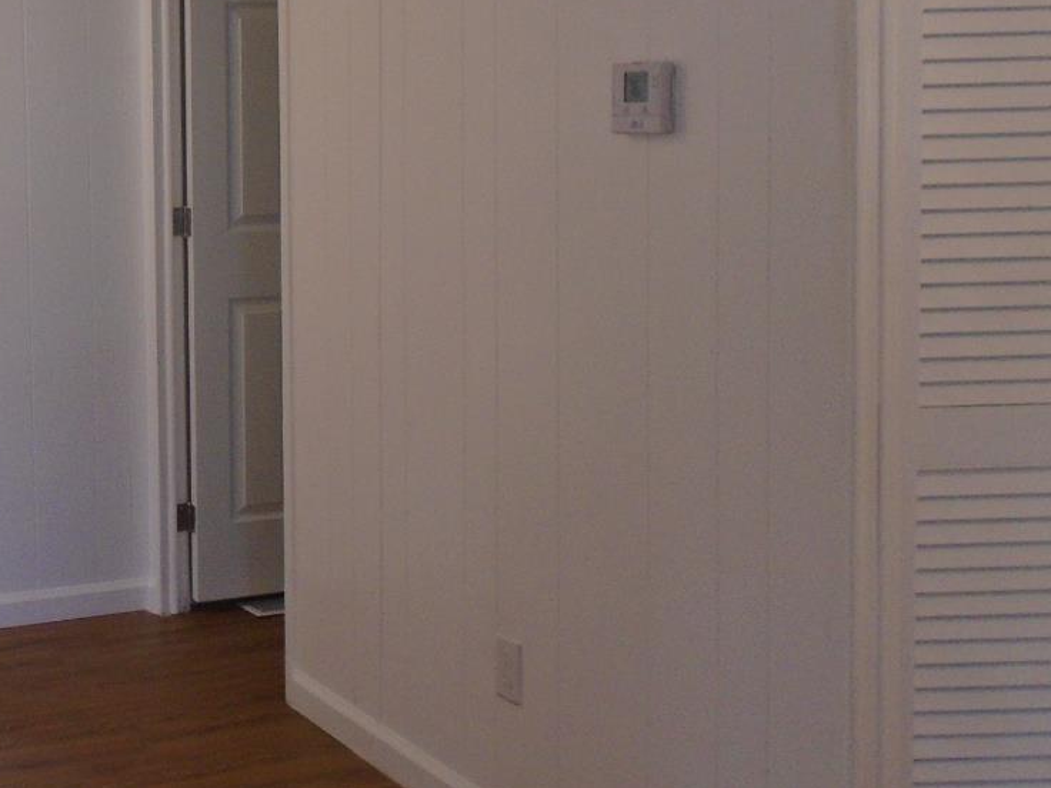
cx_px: 66
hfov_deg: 33.8
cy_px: 239
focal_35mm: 53
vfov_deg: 27.3
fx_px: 1609
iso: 250
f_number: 3.2
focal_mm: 4.6
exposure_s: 1/100
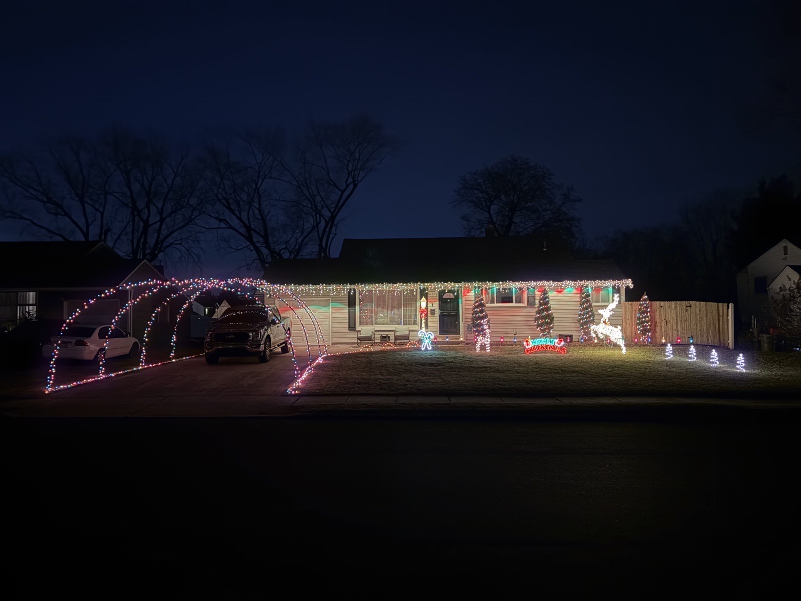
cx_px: 400
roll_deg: +1.3
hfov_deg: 67.3
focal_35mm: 26
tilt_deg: +2.3
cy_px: 300
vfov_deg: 53.1
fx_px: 602
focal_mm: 5.96
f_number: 1.6
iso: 500
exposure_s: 1/15
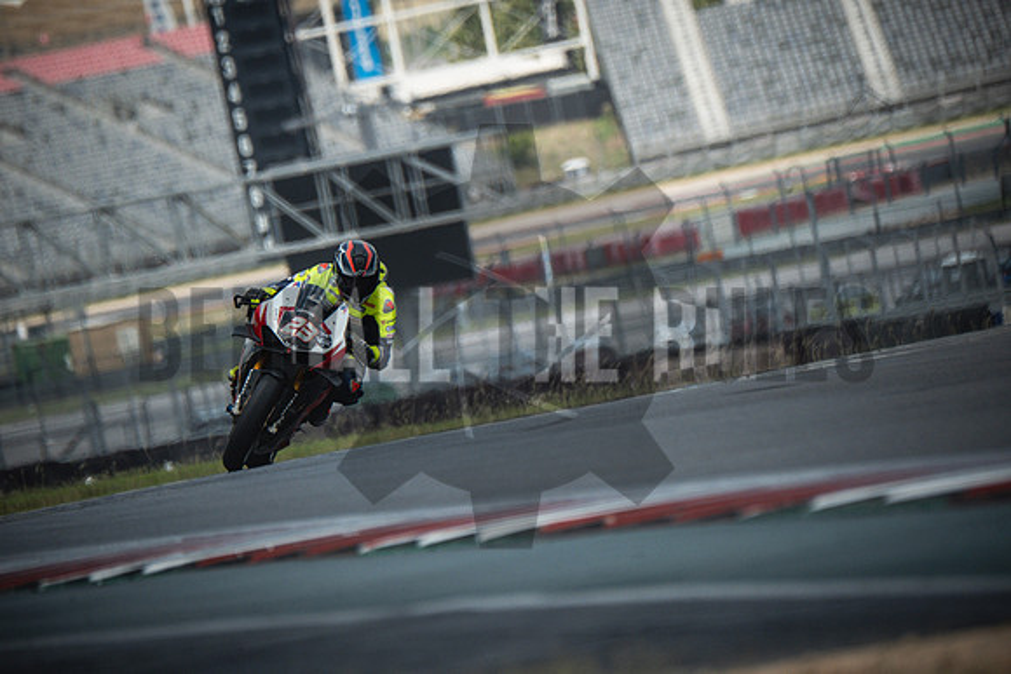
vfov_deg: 2.3
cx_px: 506
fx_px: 16853
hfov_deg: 3.4
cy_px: 337
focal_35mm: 600
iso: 1000
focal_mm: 400
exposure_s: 1/2000
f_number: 5.6
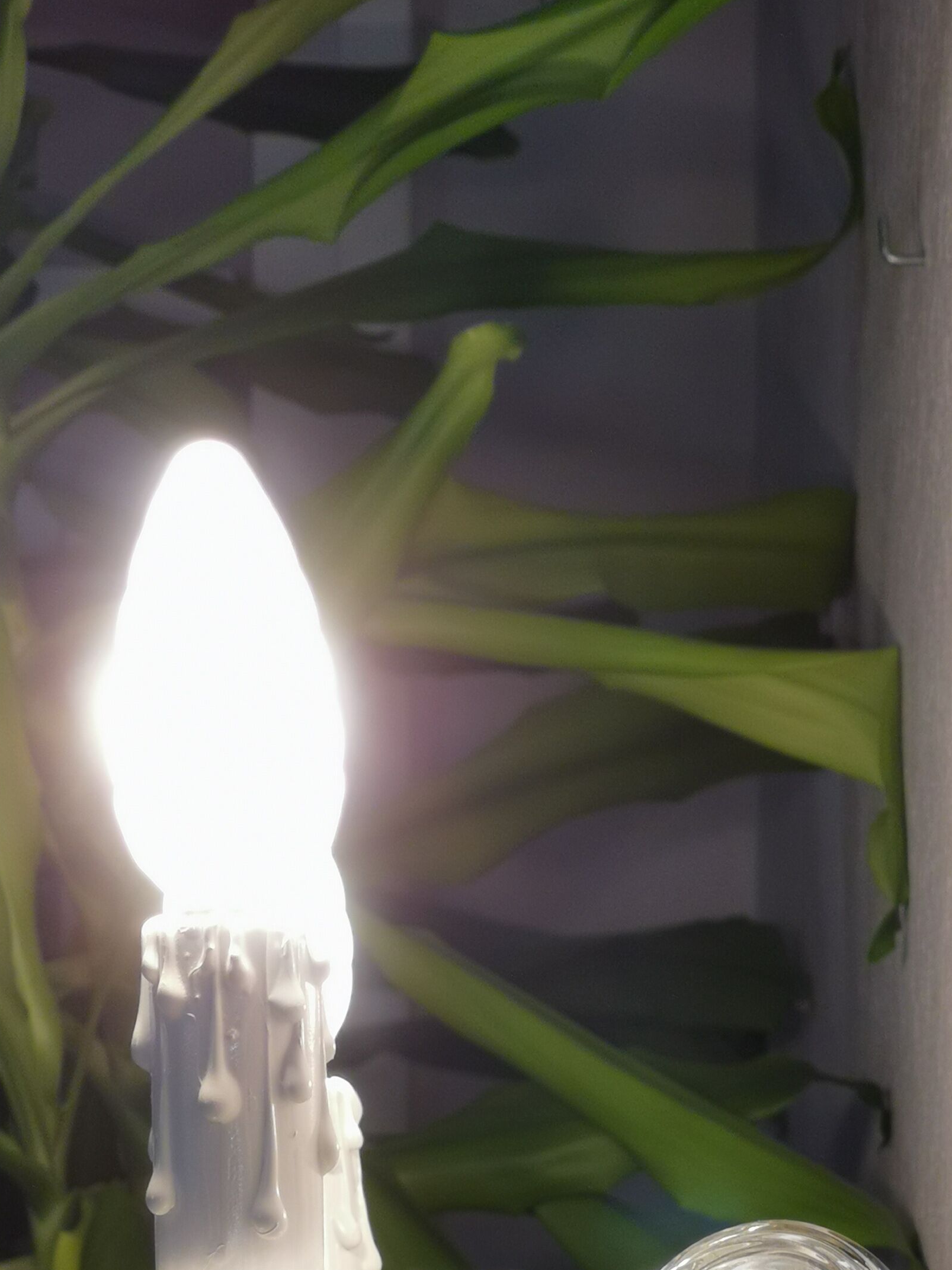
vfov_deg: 13.7
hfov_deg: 10.4
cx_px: 442
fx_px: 5244
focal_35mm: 143
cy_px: 984
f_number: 2.4
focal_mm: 7.48
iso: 80
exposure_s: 1/50
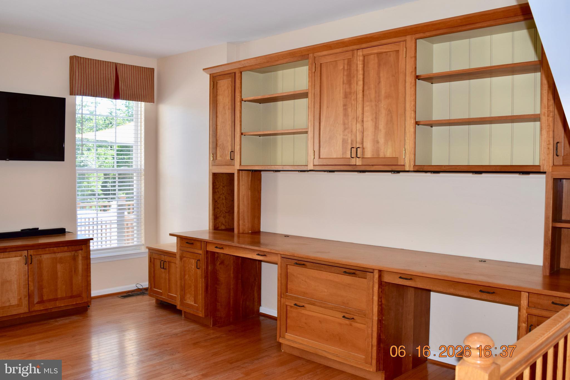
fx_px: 522
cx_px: 285
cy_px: 190
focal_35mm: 33
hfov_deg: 57.2
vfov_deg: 40.0
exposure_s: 1/125
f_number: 5.6
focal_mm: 22
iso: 280
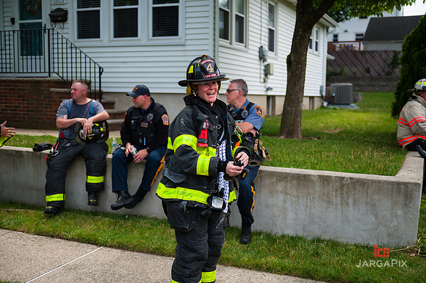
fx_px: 520
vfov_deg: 30.5
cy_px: 142
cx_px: 213
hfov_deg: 44.5
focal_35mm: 44
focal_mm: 44
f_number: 3.2
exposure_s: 1/1600
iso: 200
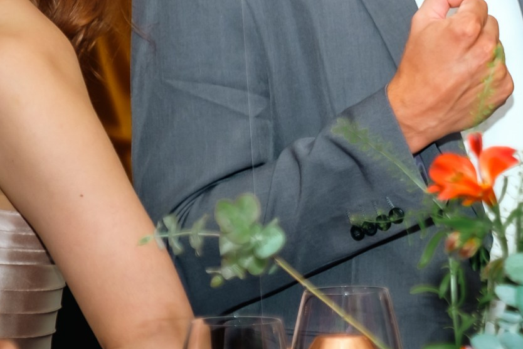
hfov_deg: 9.0
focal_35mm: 224
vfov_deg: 6.1
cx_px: 697
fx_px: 3254
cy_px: -37
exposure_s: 1/125
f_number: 2.8
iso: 320
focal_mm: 48.5
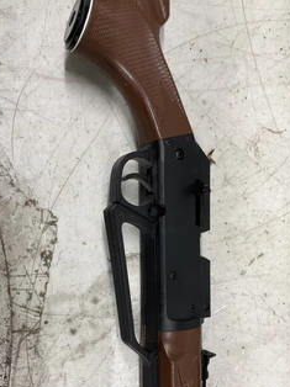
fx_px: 414
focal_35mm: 37
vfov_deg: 49.6
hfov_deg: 38.6
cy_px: 245
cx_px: 146
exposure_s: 1/120
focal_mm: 3
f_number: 1.8
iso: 40
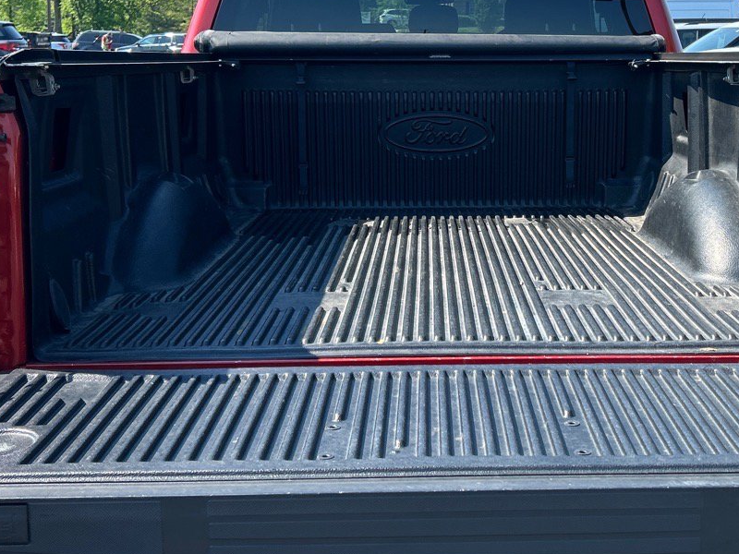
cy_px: 175
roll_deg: -1.4
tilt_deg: -6.5
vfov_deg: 27.8
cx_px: 478
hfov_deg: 36.5
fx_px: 1110
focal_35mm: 52
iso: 50
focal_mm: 5.7
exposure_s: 1/2045
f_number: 1.5
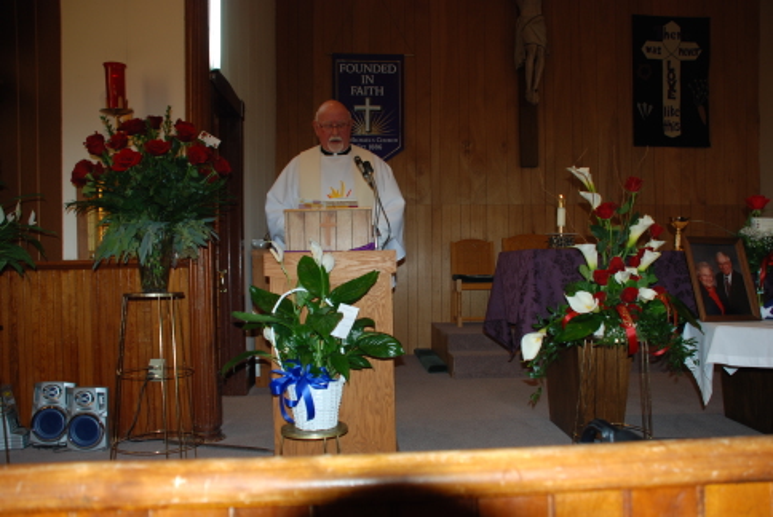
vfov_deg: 43.7
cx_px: 386
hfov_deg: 61.9
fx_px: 645
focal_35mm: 30
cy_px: 258
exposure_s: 1/60
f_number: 3.8
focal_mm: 20
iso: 200
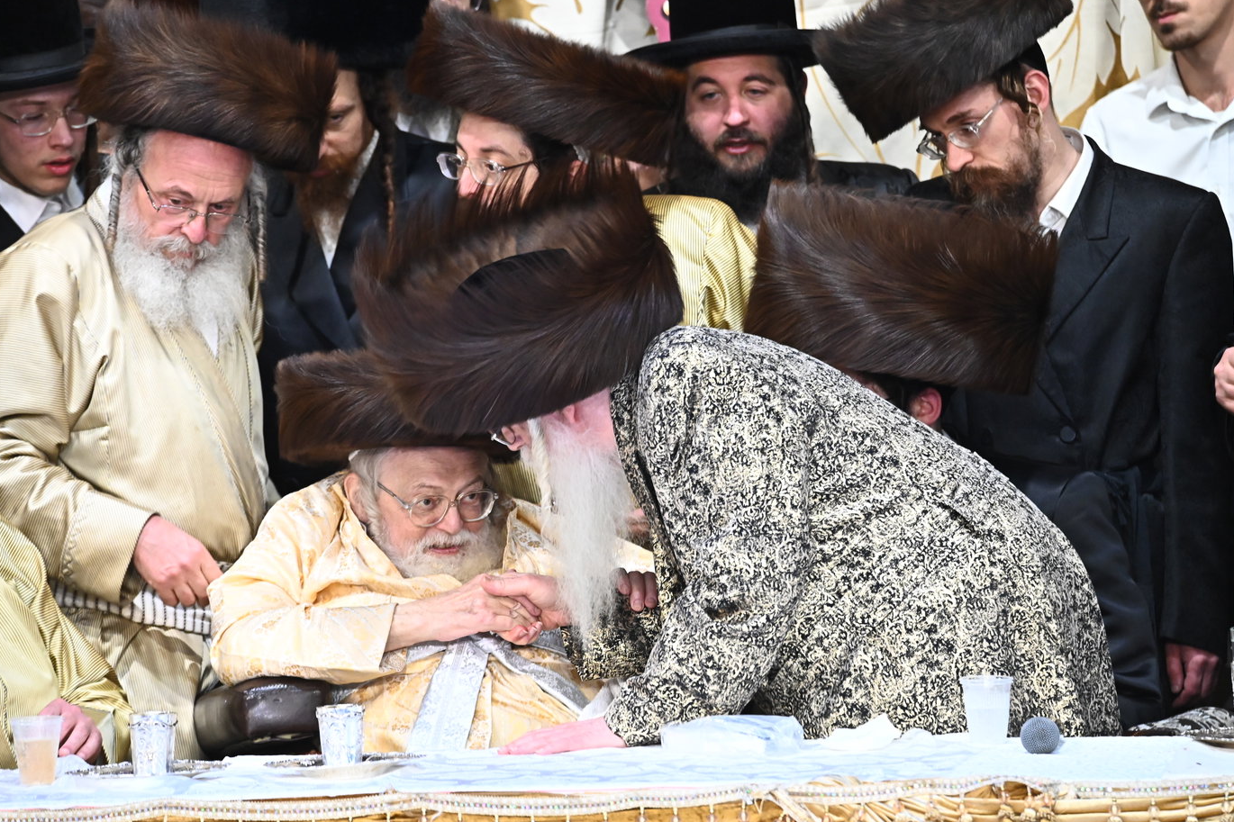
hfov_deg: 4.5
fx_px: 15765
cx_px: 610
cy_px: 407
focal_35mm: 460
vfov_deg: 3.0
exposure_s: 1/100
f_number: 6.3
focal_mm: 450
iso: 5000
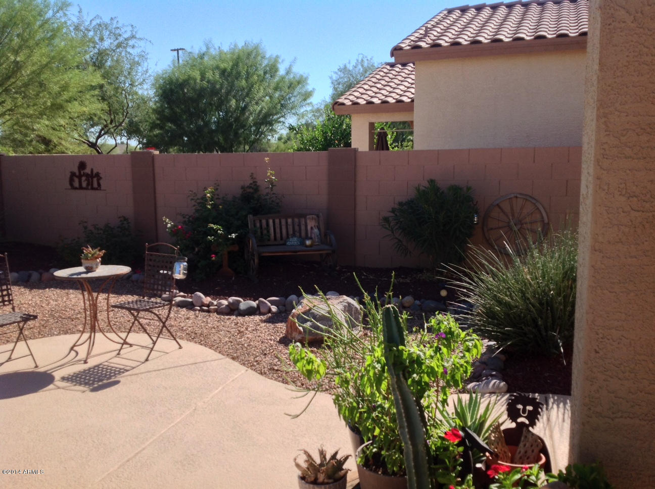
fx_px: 661
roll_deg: -0.2
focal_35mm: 35
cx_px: 328
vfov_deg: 40.6
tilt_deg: -11.3
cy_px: 244
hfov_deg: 52.7
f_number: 2.4
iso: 50
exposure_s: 1/1120
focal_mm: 4.28
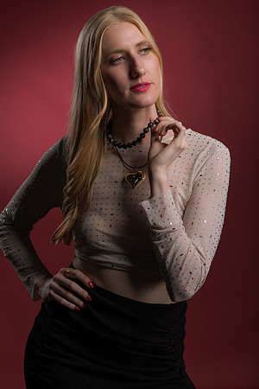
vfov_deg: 19.5
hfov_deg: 13.0
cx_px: 130
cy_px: 194
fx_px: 1133
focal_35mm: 105
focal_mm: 105
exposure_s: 1/250
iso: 100
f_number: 9
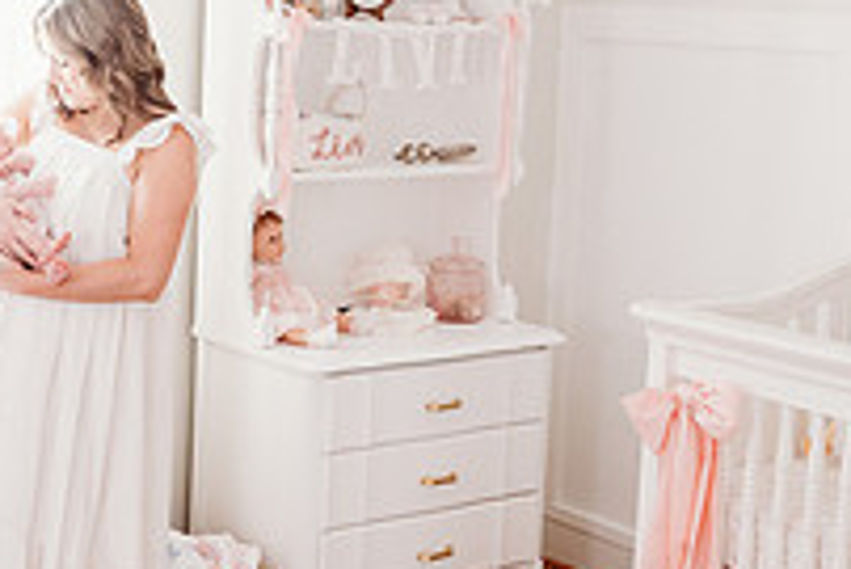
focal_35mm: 69
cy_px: 158
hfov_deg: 28.7
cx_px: 190
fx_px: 1632
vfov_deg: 19.7
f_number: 2.8
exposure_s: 1/200
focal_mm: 24
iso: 2000
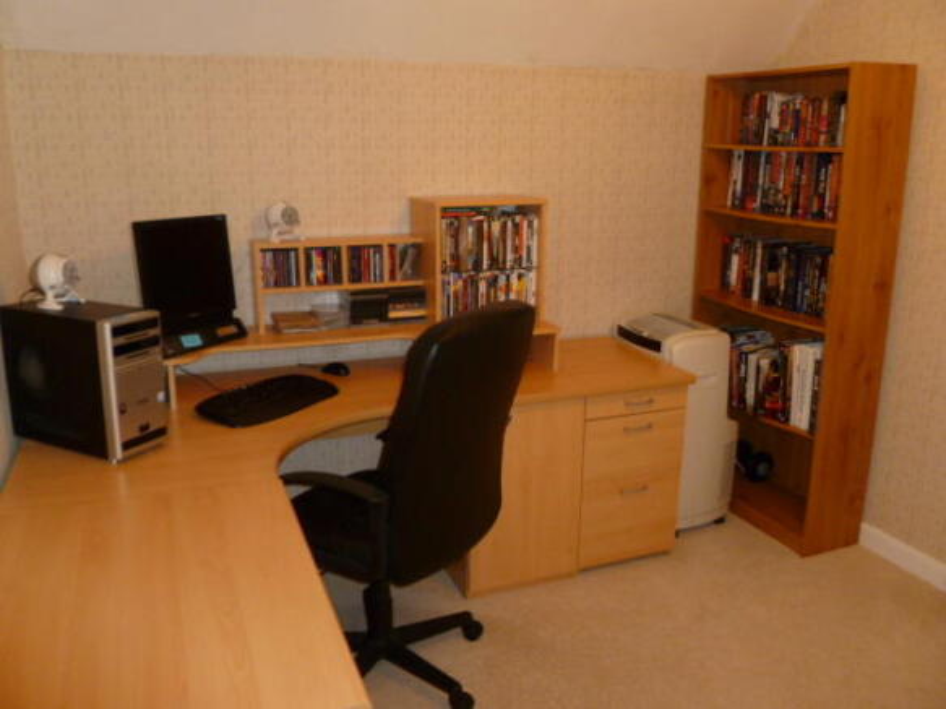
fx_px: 765
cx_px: 473
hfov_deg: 63.5
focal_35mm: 28
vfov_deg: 49.7
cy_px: 354
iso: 250
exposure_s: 1/30
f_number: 3.3
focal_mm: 5
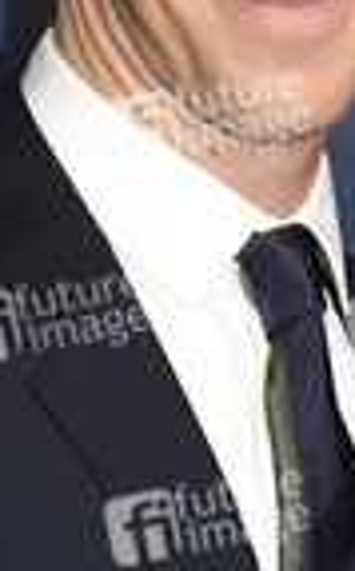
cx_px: 499
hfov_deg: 4.1
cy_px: 20
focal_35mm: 315
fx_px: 4891
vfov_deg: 6.7
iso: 640
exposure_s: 1/80
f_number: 5.6
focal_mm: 98
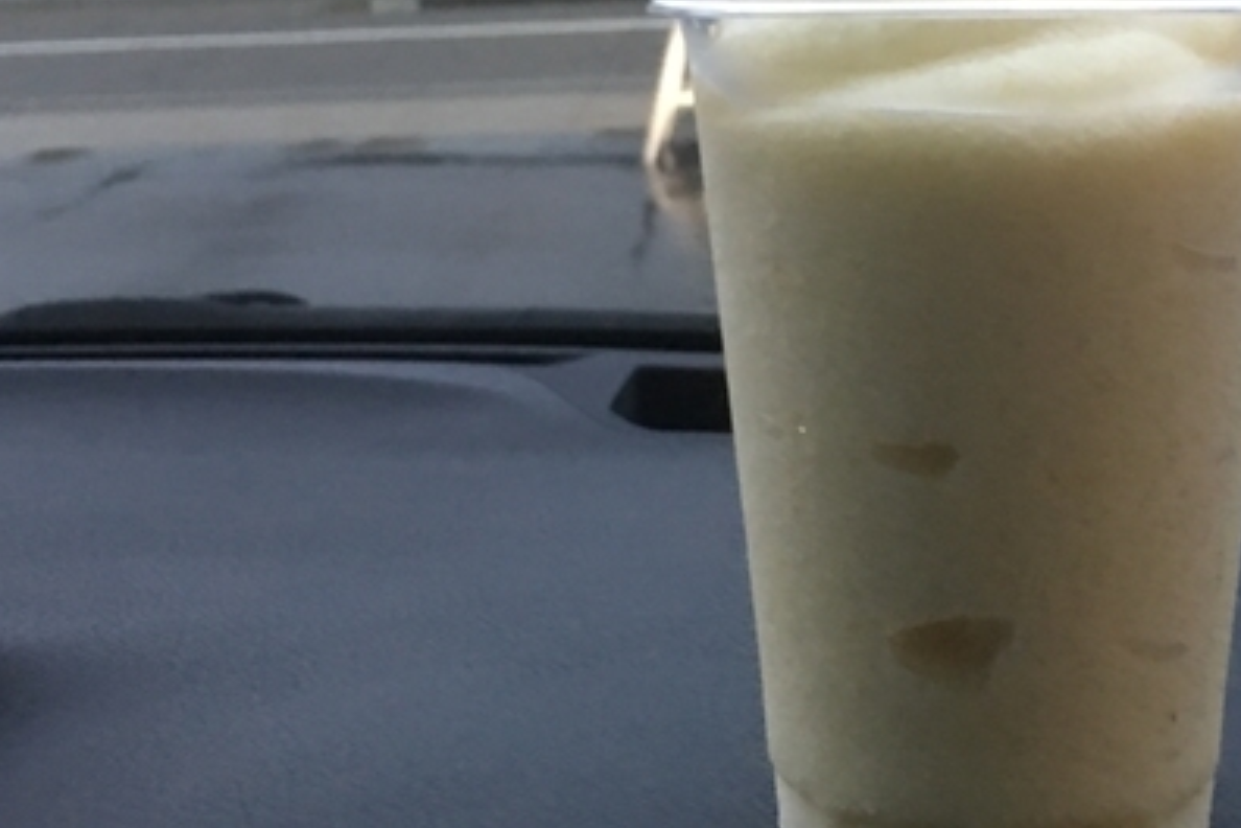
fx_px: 2103
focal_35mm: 61
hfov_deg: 32.4
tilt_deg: -11.2
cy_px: 301
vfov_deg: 22.2
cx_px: 893
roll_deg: +0.1
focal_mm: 4.15
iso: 125
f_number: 2.2
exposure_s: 1/15
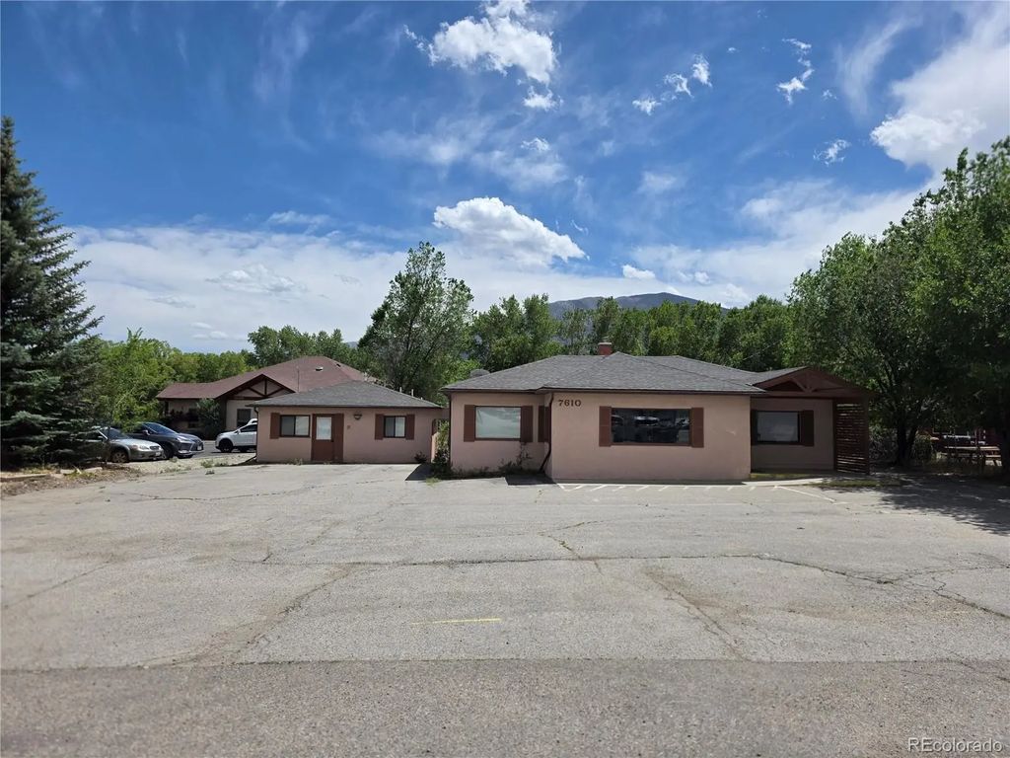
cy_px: 379
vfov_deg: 58.9
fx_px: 671
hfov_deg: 73.9
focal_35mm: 23
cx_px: 505
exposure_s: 1/7944
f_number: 1.7
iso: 64
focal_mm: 6.3
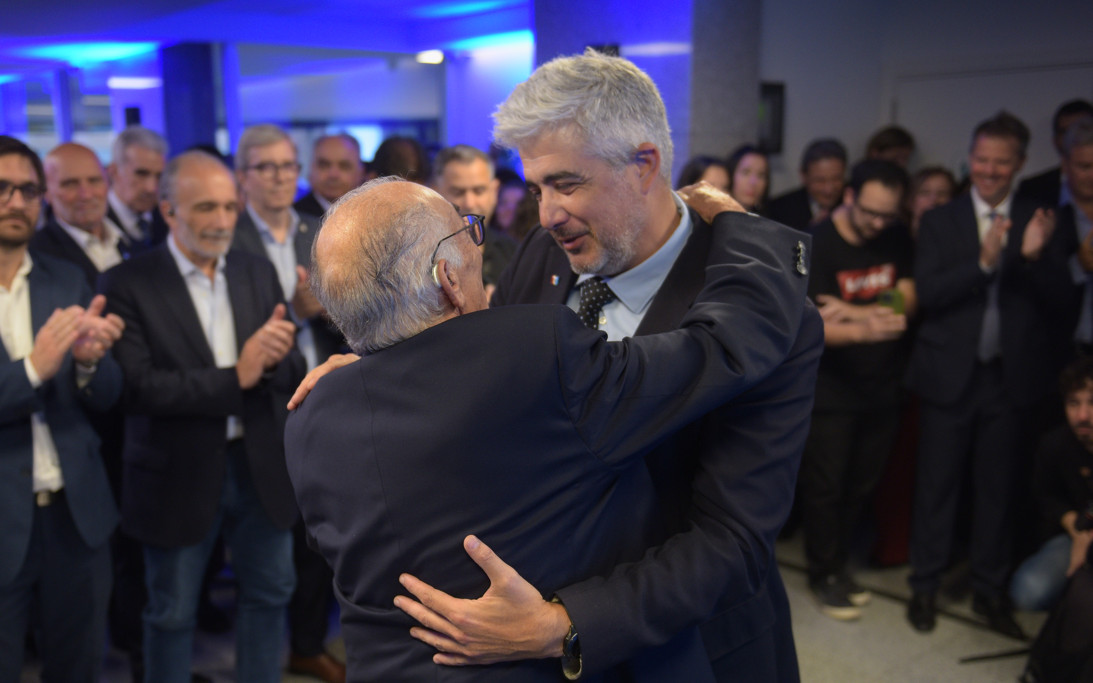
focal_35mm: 40
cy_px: 397
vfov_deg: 31.9
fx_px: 1191
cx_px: 443
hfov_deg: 49.0
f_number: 2.8
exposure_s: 1/200
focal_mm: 32
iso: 1000
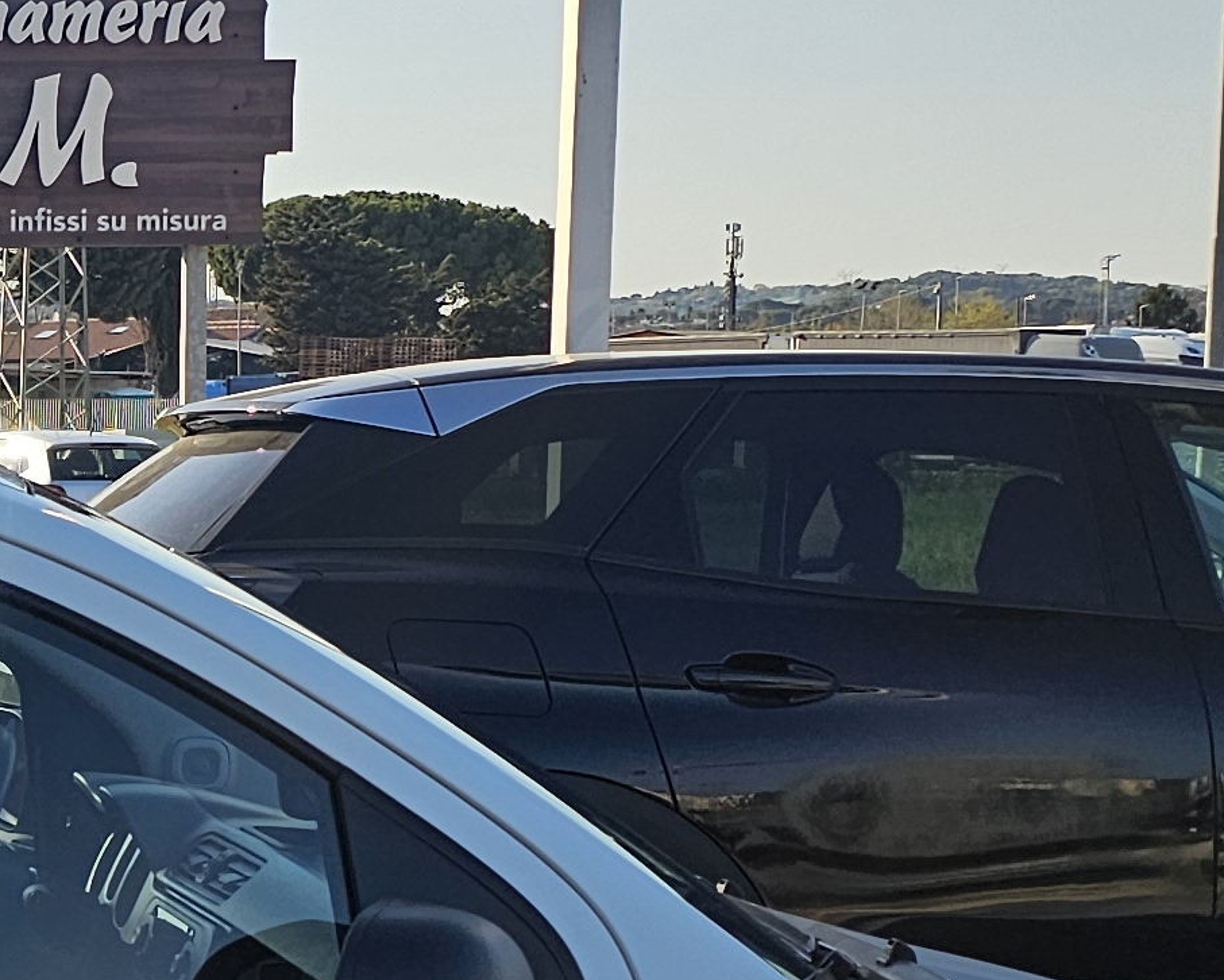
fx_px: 3587
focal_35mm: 99
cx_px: -404
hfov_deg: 18.0
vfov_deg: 15.5
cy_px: 752
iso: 20
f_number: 1.7
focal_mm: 6.3
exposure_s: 1/1252
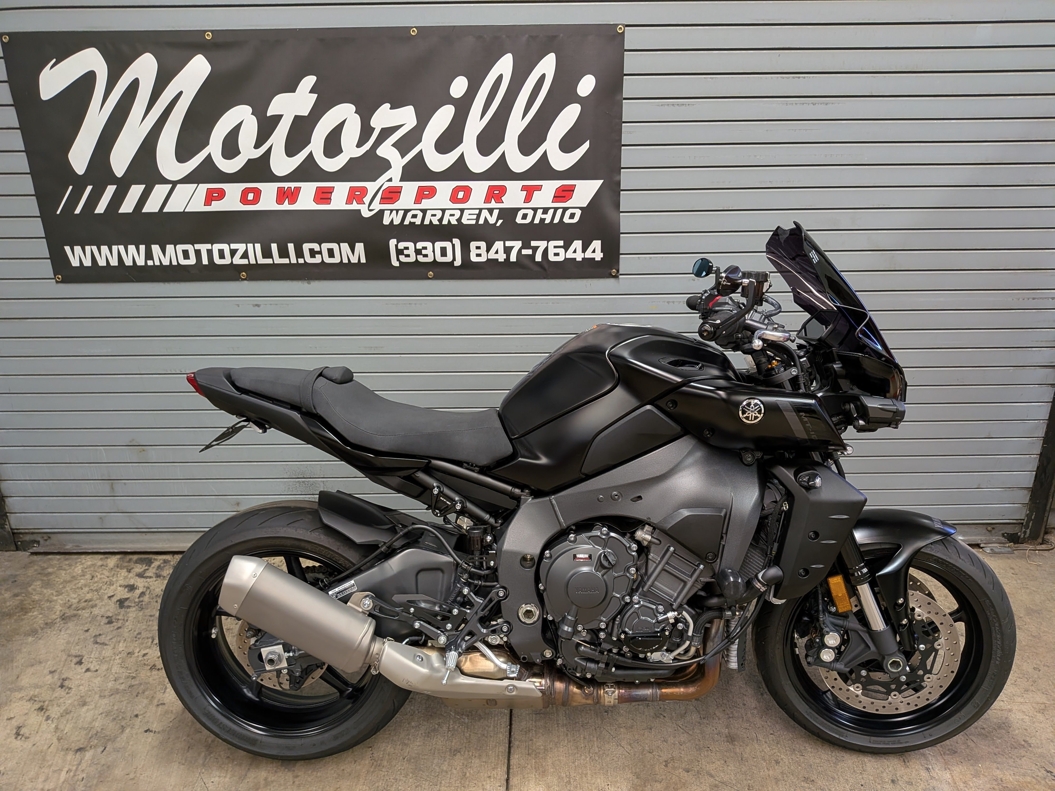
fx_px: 731
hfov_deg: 71.6
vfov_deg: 56.8
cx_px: 528
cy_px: 396
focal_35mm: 24
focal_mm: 4.53
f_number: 1.7
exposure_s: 1/24
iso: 149
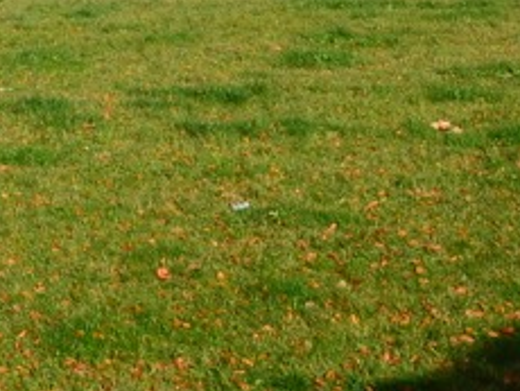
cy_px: -310
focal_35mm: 160
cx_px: -509
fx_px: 2406
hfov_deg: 11.2
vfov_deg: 8.9
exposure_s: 1/350
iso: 200
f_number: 11
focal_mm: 20
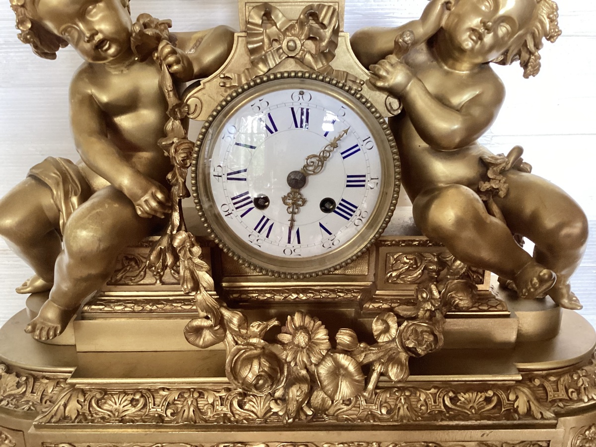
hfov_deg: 58.4
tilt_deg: -17.9
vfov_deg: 45.4
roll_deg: -2.5
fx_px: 534
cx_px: 298
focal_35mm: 31
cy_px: 224
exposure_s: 1/33
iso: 400
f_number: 2.4
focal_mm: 3.3
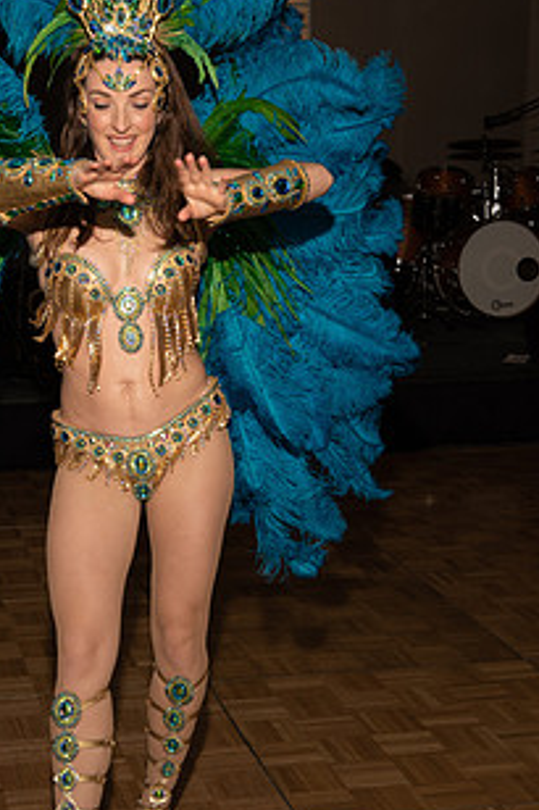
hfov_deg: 18.6
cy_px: 429
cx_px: 179
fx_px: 1641
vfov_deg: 27.7
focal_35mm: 73
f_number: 13
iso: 400
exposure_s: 1/125
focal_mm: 50
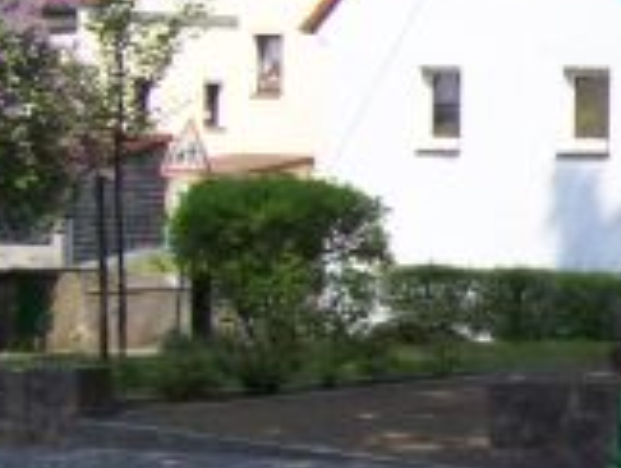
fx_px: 2695
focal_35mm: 150
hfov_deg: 12.2
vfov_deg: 9.9
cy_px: 372
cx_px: 1046
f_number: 4
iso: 64
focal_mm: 6.3
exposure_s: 1/400
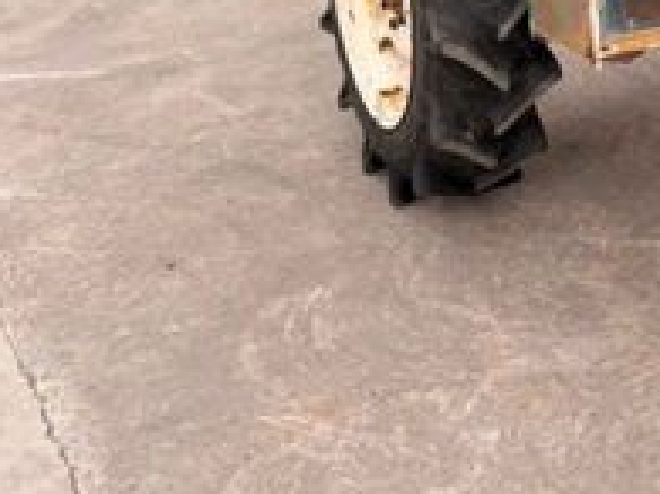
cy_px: -95
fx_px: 1410
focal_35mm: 74
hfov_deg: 23.5
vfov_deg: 18.8
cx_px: 836
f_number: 1.78
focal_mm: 6.76
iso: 80
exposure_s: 1/888
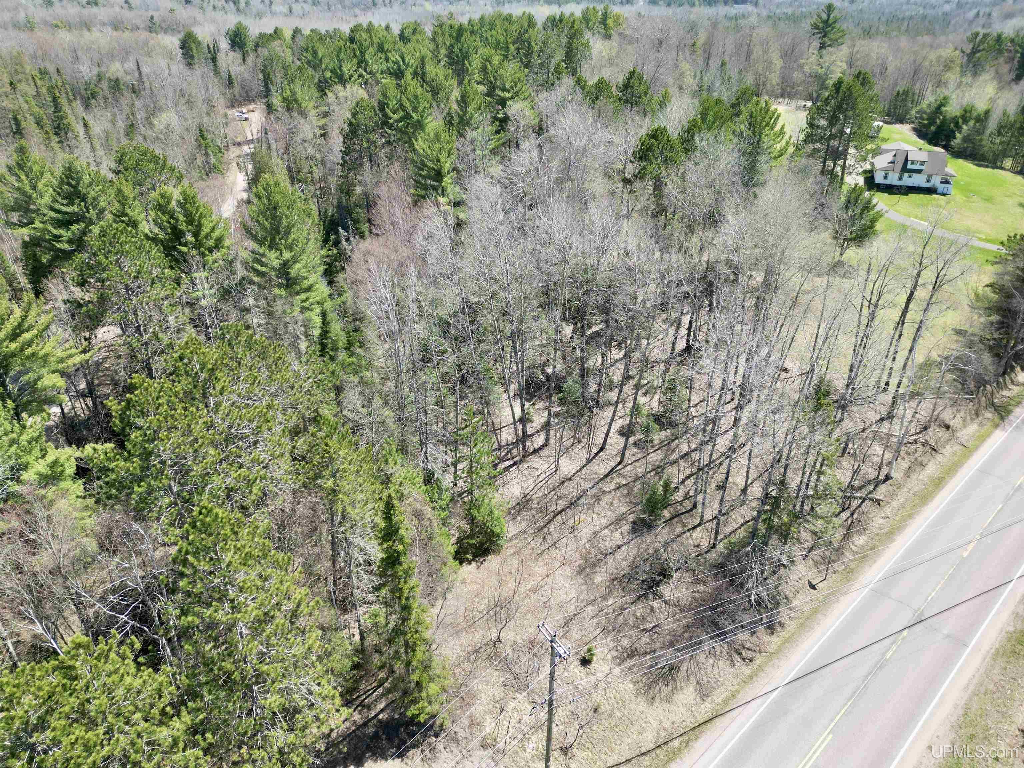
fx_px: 710
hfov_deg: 71.6
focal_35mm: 24
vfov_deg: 56.8
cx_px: 512
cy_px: 384
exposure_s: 1/800
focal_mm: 6.72
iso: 110
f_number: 1.7
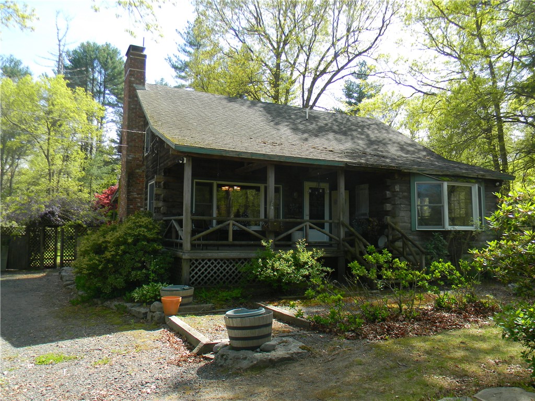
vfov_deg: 49.7
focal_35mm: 28
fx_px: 433
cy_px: 200
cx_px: 268
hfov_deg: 63.4
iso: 80
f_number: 3.5
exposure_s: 1/235
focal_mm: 5
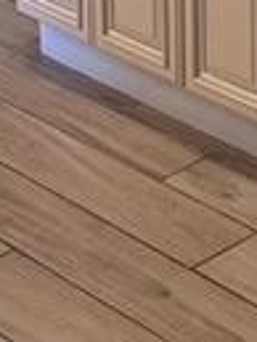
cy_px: -422
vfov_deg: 11.8
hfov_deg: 9.0
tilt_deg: -7.1
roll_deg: -1.9
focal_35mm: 143
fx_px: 1413
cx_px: 692
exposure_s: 1/120
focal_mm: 6.93
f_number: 1.8
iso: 320
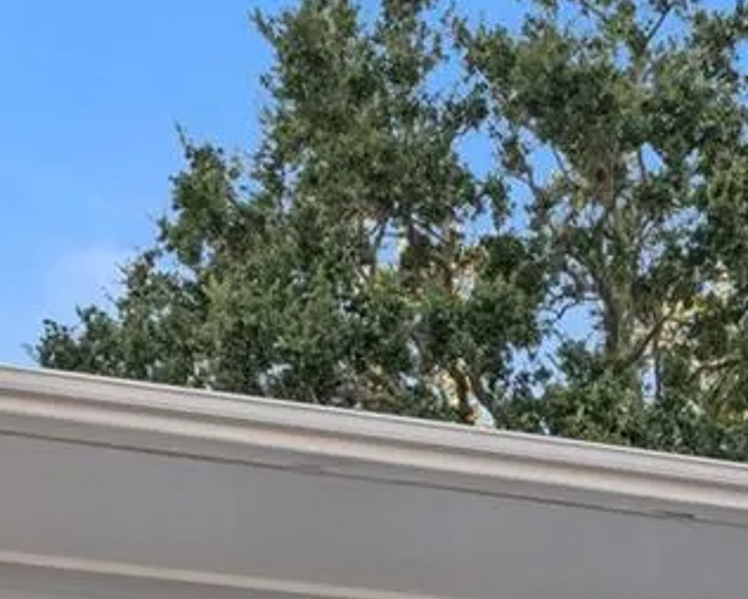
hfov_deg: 24.6
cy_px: 1167
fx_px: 1683
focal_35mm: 76
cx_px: 604
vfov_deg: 16.1
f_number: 9
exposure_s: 1/40
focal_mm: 16
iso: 250
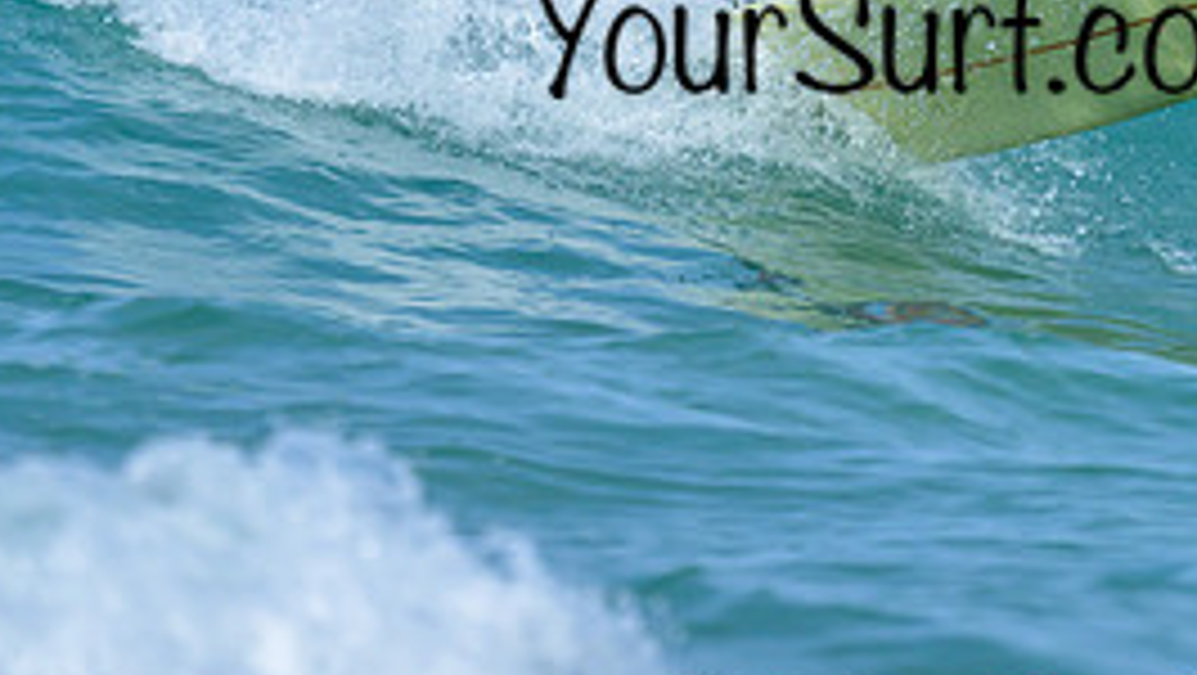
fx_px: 79715
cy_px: -115
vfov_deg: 0.5
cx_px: 979
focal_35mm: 2510
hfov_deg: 0.9
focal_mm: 800
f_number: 6.3
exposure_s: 1/2000
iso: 280
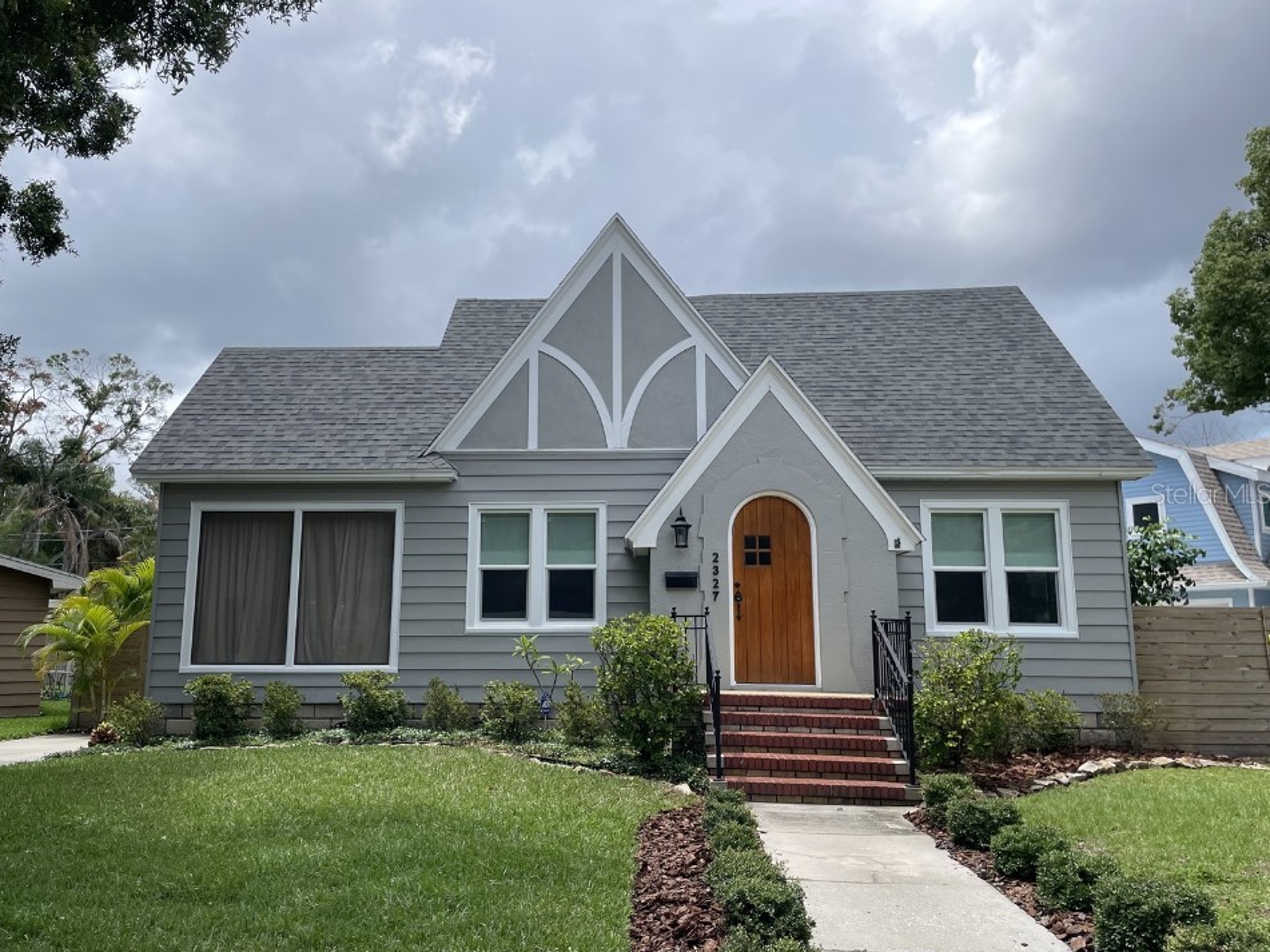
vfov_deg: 49.7
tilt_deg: +10.0
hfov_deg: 63.4
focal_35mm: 28
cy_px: 493
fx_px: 1027
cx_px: 593
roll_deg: +0.1
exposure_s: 1/3861
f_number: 1.6
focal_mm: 4.2
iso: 32
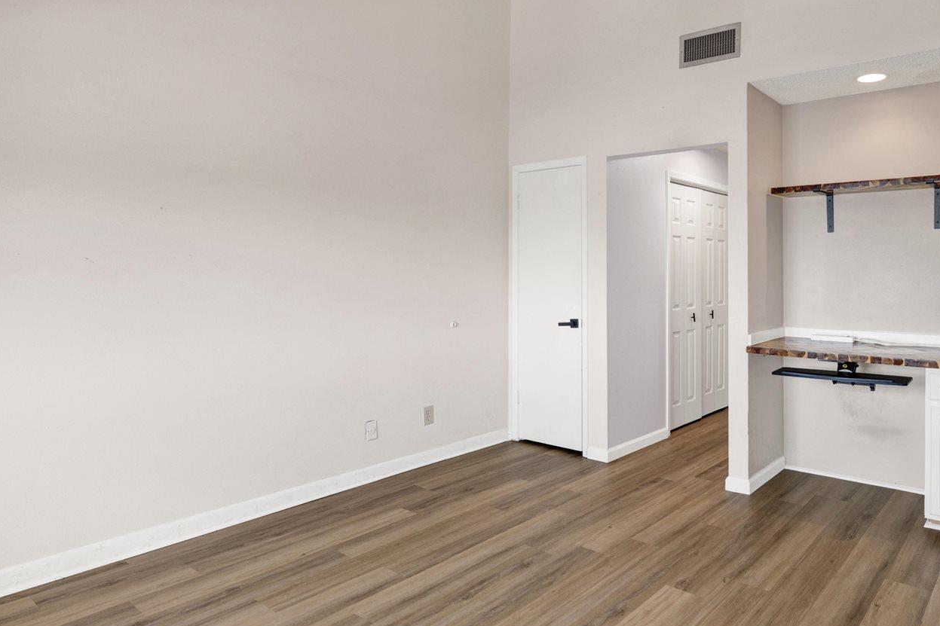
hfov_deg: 74.2
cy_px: 271
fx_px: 600
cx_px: 611
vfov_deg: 54.9
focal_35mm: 23
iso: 400
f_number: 11
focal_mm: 14
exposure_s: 1/10
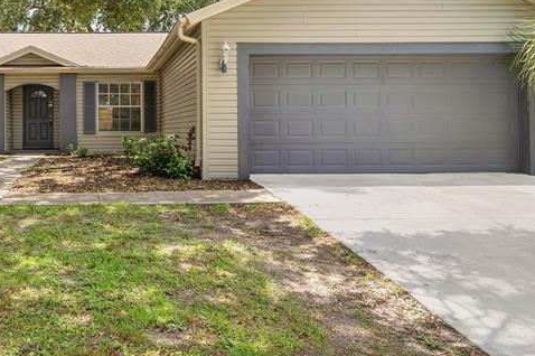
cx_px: 112
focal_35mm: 30
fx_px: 446
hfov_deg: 57.6
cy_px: 47
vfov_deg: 40.8
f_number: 8
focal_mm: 14
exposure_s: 1/125
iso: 100
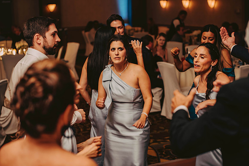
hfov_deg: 28.8
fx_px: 484
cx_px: 124
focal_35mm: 70
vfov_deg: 19.5
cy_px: 83
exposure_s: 1/60
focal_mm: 70
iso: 800
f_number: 2.8
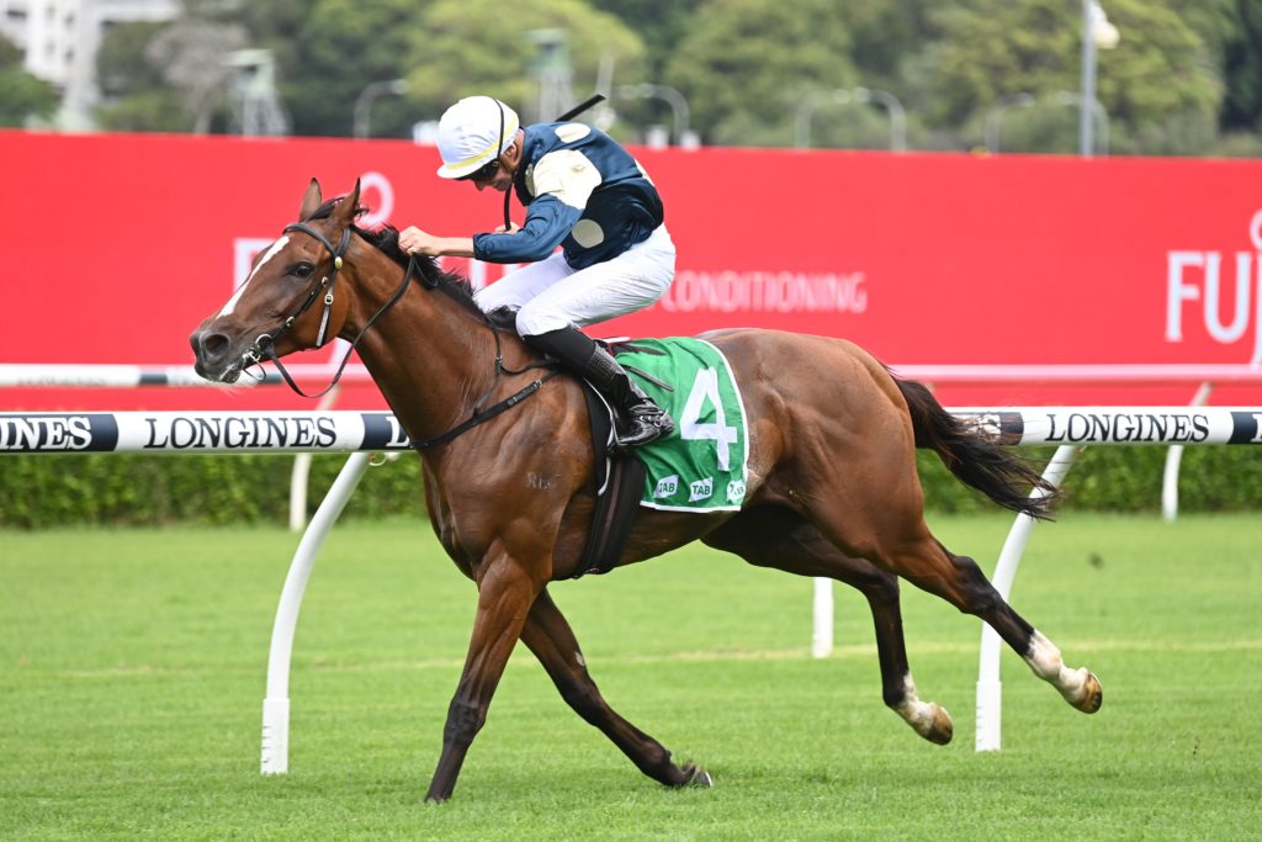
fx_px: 10868
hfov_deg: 6.6
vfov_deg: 4.4
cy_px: 421
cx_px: 631
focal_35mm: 310
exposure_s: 1/1600
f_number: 5.6
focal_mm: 310
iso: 900
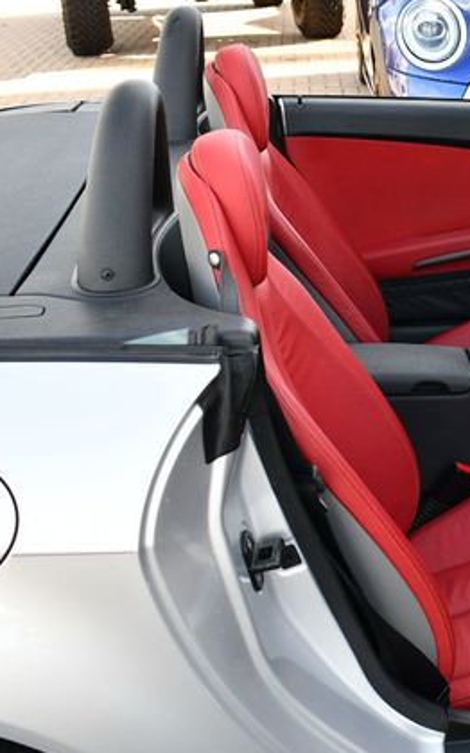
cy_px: 380
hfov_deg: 21.9
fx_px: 1149
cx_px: 511
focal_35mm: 56
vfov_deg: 36.3
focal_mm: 18
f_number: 4.5
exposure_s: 1/250
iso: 400
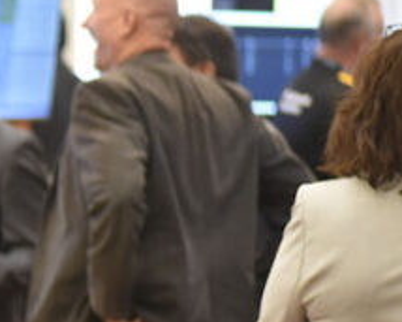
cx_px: -545
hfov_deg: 4.2
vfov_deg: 3.4
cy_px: 367
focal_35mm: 449
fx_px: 5340
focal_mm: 100
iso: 4000
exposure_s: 1/125
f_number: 2.8
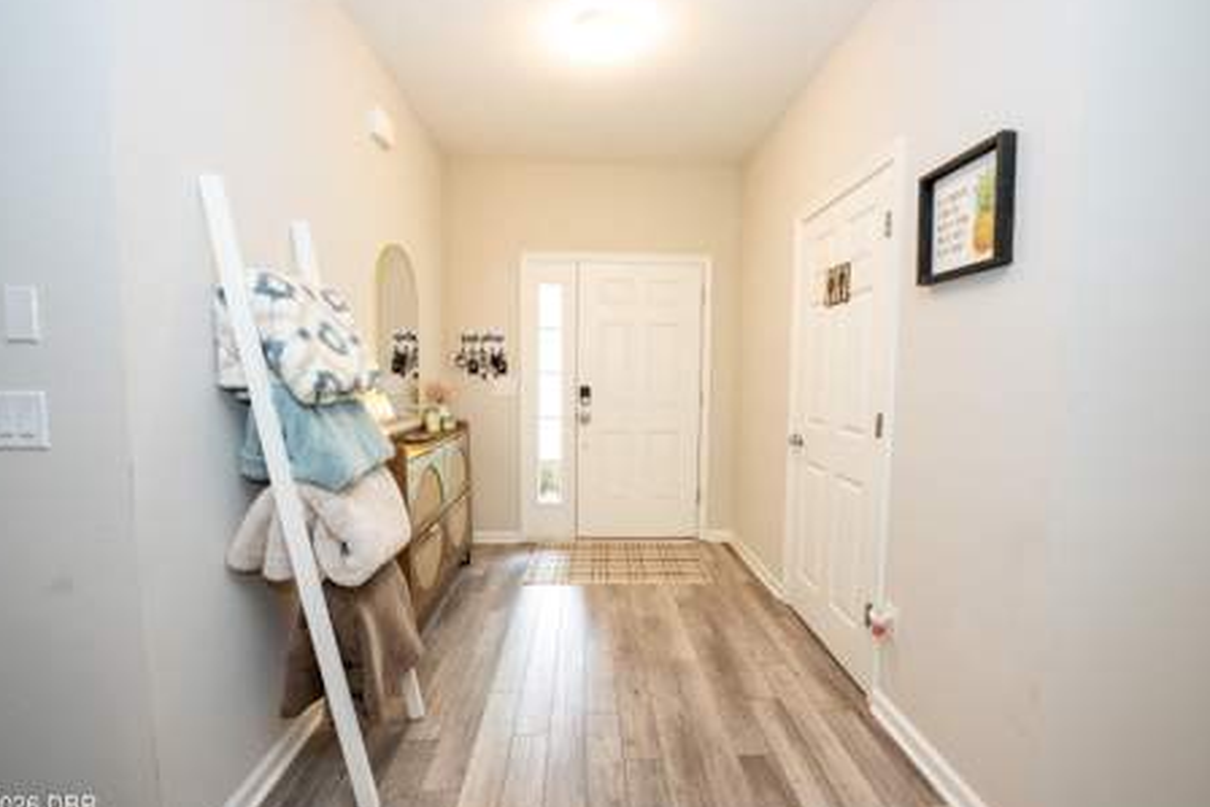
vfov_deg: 77.4
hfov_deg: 100.4
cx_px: 613
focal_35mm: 15
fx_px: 504
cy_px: 413
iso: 4000
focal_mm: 14
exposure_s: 1/160
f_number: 4.5
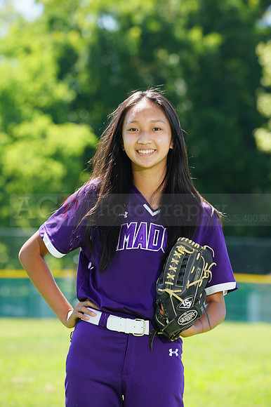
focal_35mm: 294
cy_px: 204
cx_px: 136
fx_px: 3323
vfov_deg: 7.0
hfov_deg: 4.7
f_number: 10
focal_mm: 294
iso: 200
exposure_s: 1/125
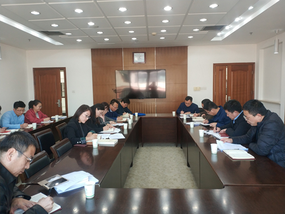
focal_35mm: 32
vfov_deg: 44.2
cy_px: 107
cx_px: 142
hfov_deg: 56.8
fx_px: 263
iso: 188
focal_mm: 4.5
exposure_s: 1/25
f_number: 2
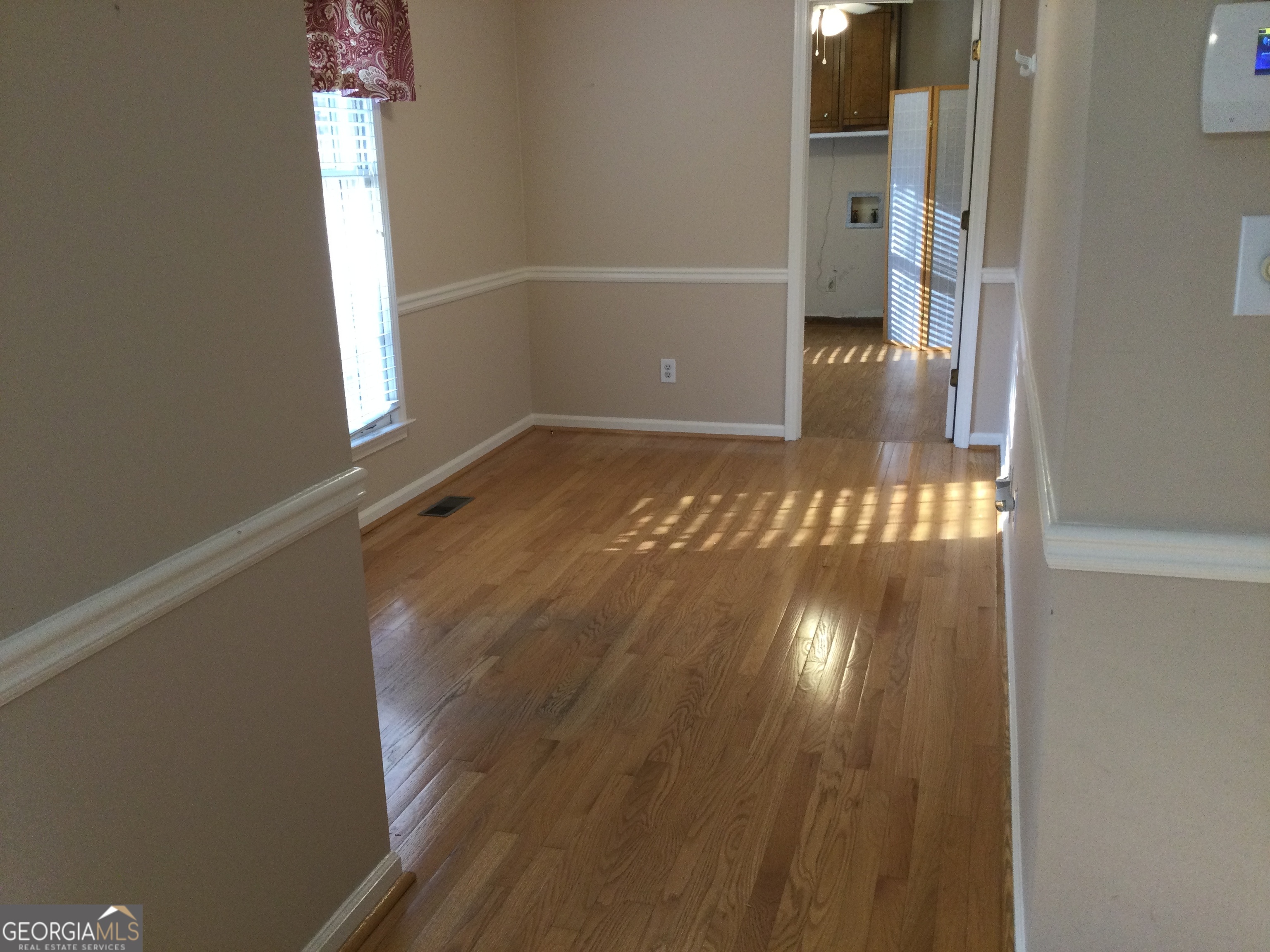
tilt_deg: -14.6
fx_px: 1137
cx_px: 635
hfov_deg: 58.4
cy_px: 476
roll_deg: -0.3
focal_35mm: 31
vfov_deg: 45.4
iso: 64
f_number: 2.4
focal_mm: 3.3
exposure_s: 1/30
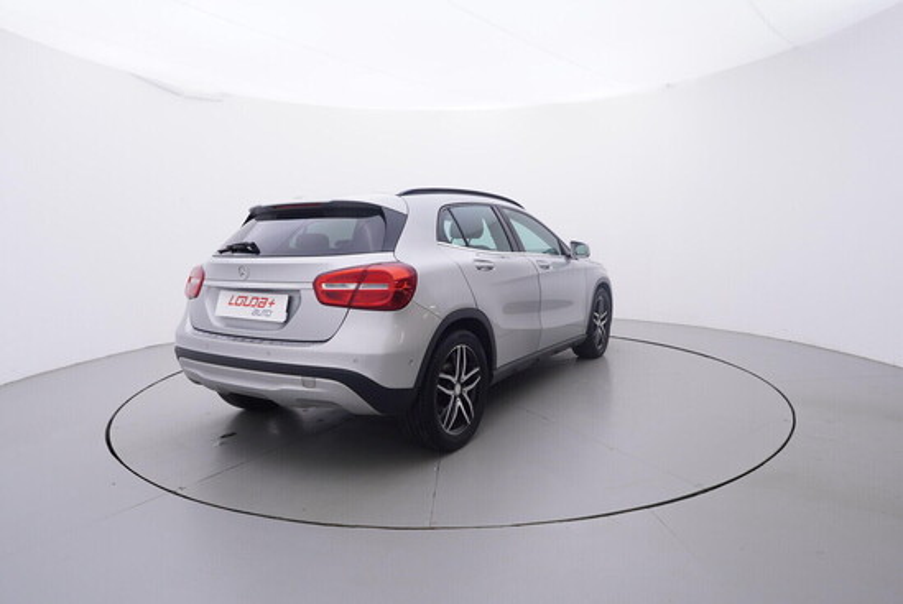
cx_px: 452
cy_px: 302
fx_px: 565
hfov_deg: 77.3
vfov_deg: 56.2
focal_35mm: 22
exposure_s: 1/80
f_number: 5
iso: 200
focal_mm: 15
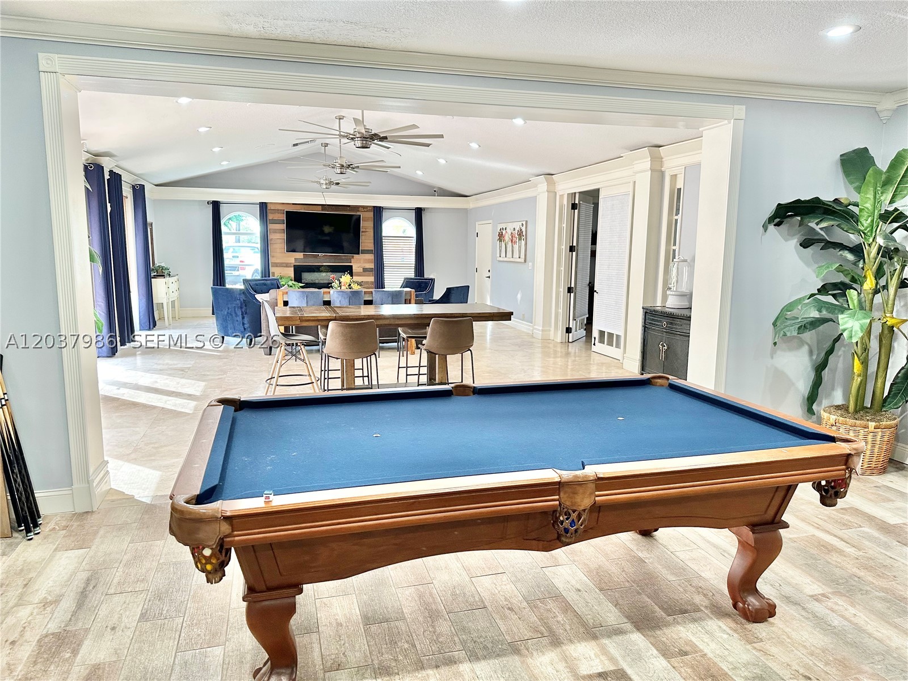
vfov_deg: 56.8
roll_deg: -0.6
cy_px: 340
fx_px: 630
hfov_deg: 71.6
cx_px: 454
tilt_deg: -9.3
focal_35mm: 24
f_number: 1.78
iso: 160
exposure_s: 1/120
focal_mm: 6.86
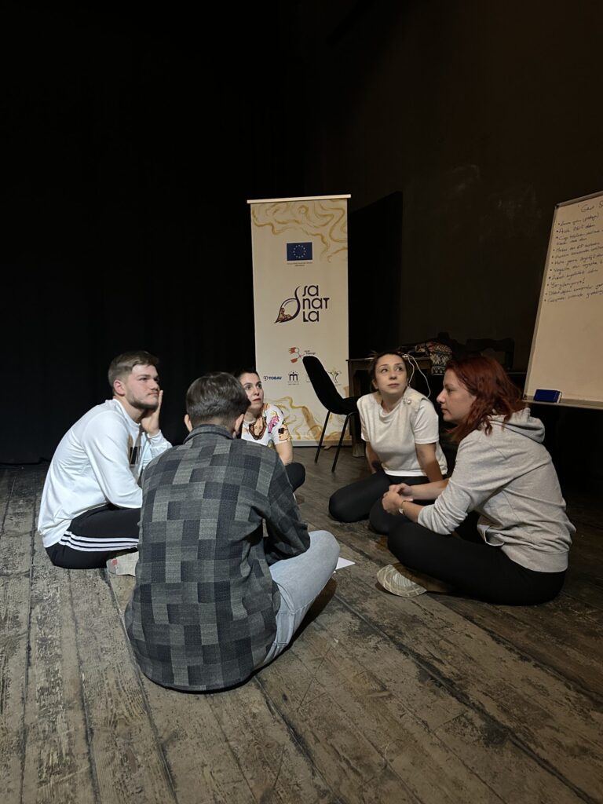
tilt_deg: -5.8
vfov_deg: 67.3
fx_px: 604
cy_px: 402
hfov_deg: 53.1
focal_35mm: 26
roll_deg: +2.4
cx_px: 302
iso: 800
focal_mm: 5.7
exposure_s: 1/25
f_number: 1.5
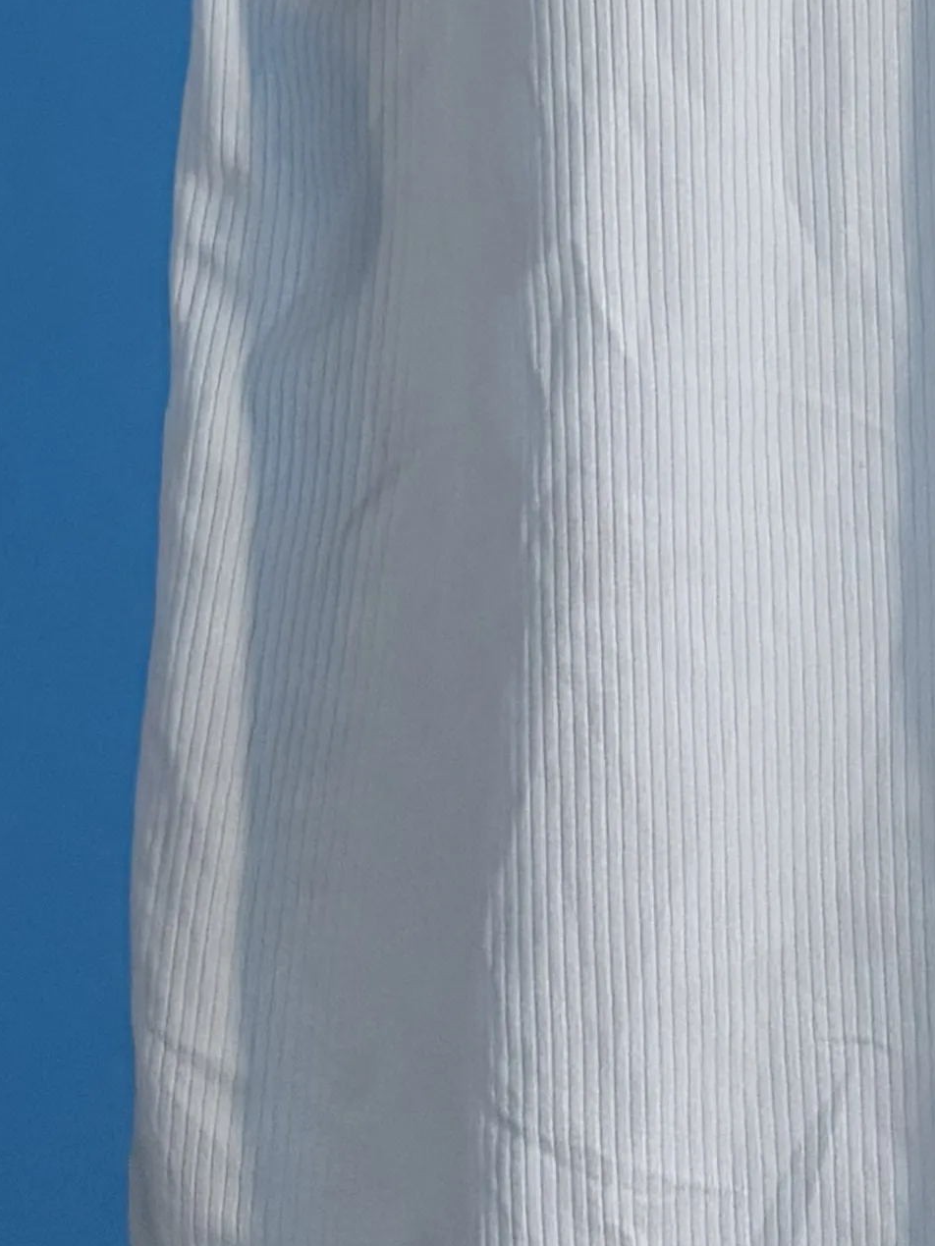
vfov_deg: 14.6
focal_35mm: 117
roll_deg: +0.8
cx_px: 1532
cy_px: -1047
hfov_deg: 11.9
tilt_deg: -6.2
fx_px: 4213
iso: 320
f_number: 1.6
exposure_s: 1/60
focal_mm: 5.96
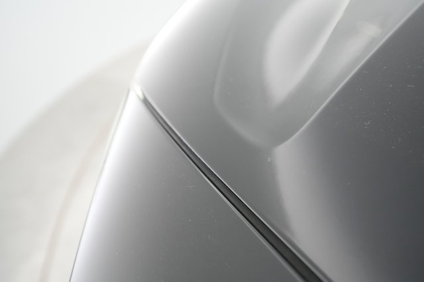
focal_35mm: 28
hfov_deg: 65.5
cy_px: 141
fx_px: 330
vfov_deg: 46.4
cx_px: 212
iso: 6400
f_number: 4.5
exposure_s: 1/100
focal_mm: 28
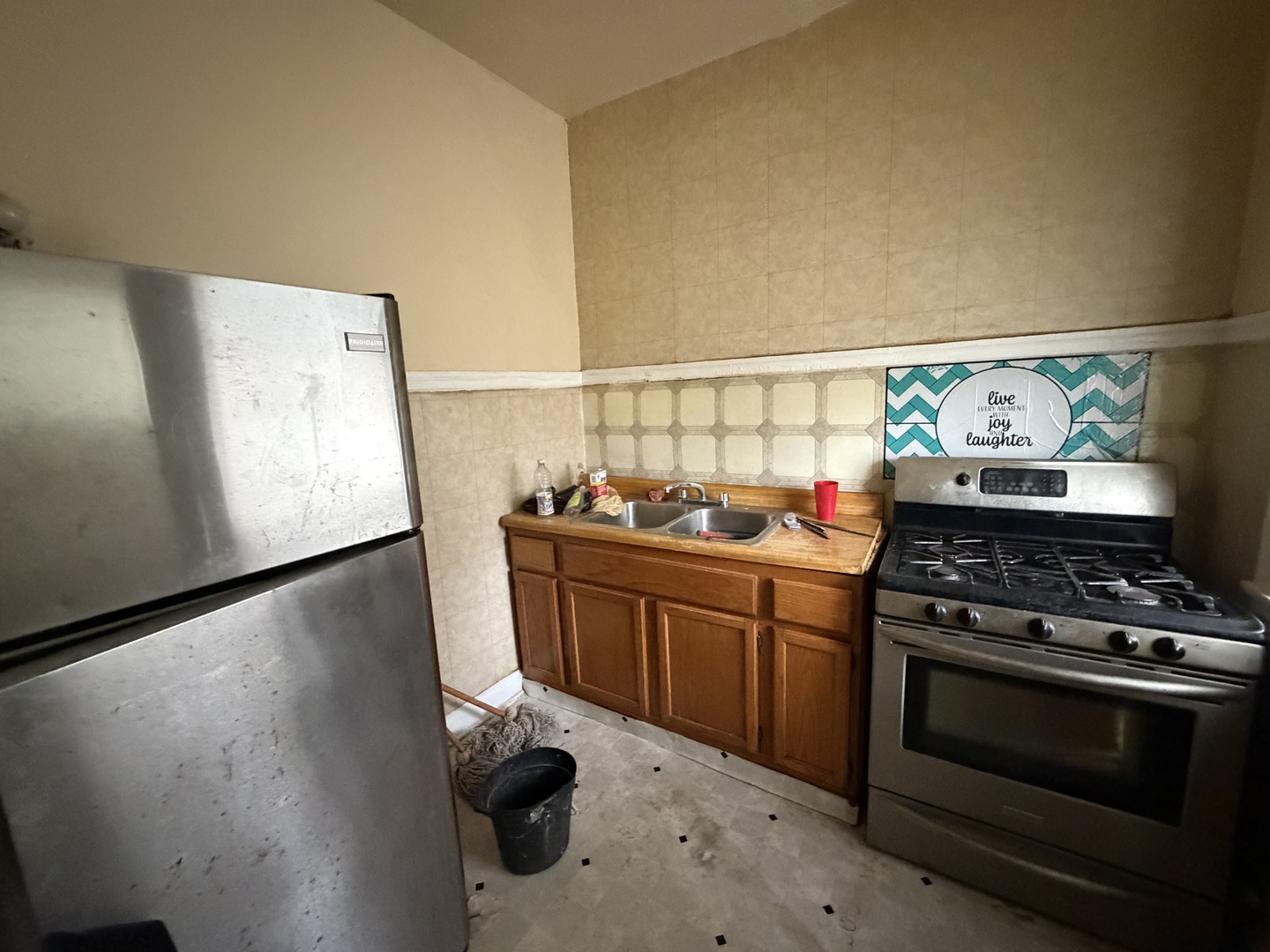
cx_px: 635
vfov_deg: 85.7
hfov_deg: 102.1
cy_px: 476
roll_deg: +2.6
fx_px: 514
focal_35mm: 14
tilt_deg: -8.7
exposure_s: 1/57
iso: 1250
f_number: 2.2
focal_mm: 2.22
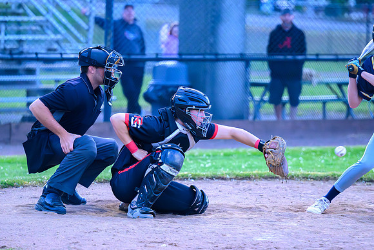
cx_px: 177
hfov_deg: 9.5
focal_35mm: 217
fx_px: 2258
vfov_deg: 6.3
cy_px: 151
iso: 6400
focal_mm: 150
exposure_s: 1/2500
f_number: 2.8
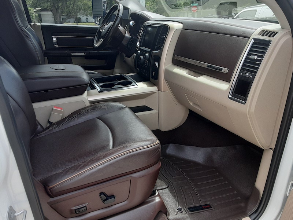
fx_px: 229
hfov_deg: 65.3
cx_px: 146
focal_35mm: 27
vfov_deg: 51.4
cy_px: 110
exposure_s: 1/249
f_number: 1.9
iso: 40
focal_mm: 2.91
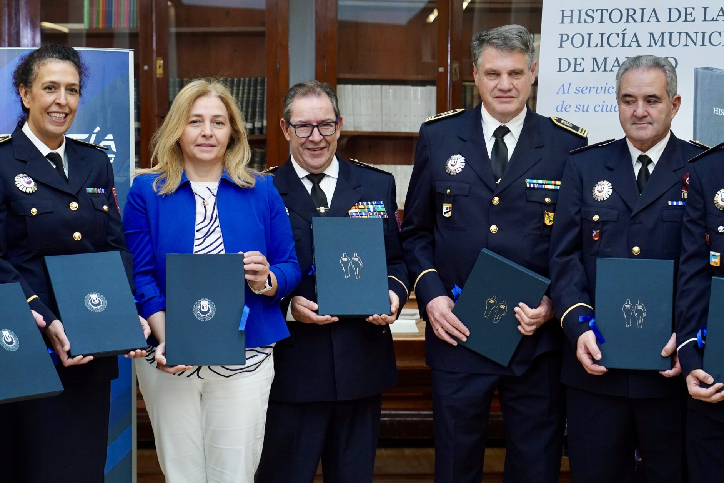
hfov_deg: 23.4
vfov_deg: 15.7
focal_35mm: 87
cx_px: 339
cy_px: 214
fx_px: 1750
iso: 2000
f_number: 4
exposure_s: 1/350
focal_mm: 64
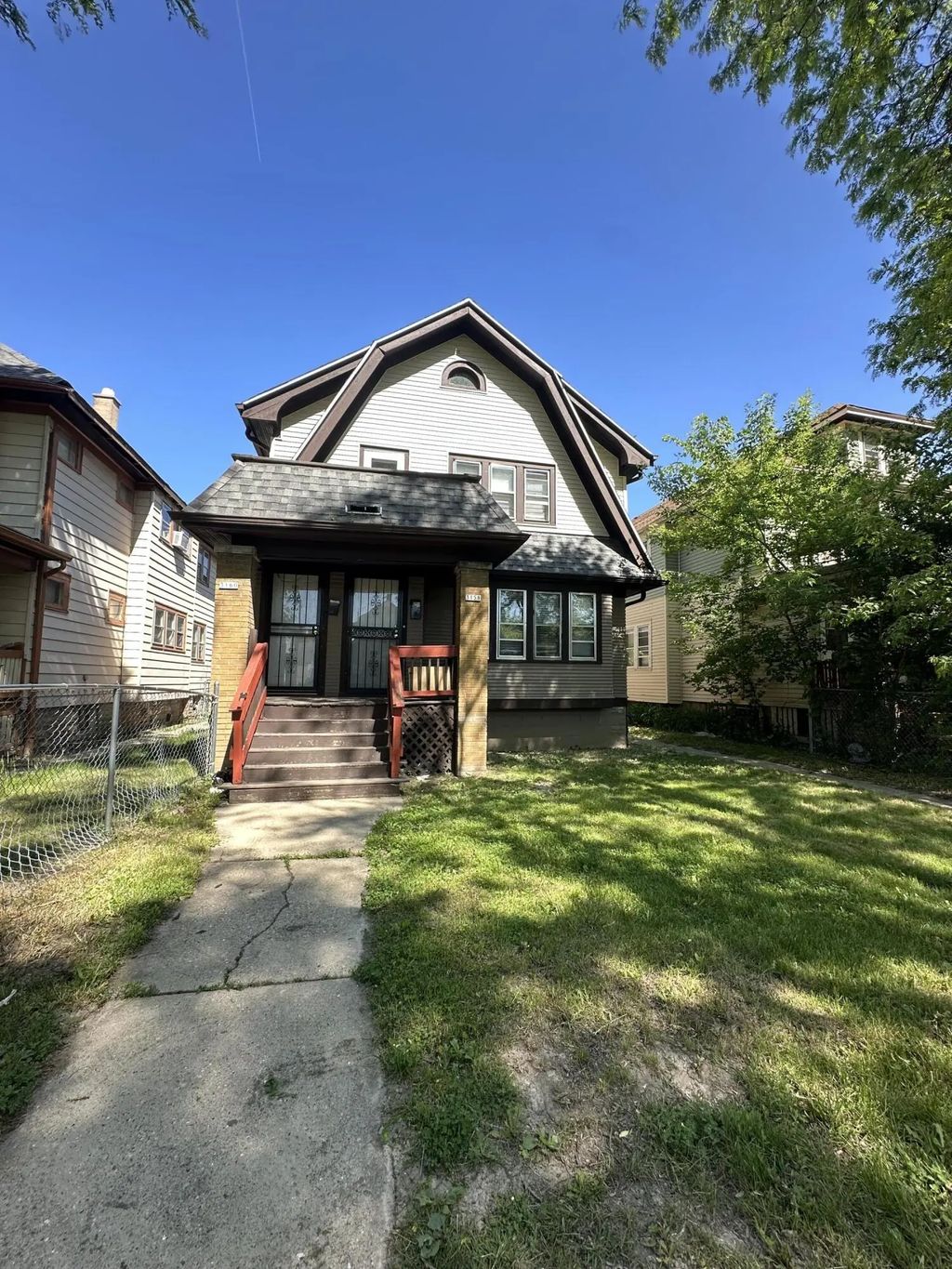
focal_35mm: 14
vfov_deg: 102.1
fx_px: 513
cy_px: 634
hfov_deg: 85.7
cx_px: 476
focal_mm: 2.22
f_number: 2.2
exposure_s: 1/186
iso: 40
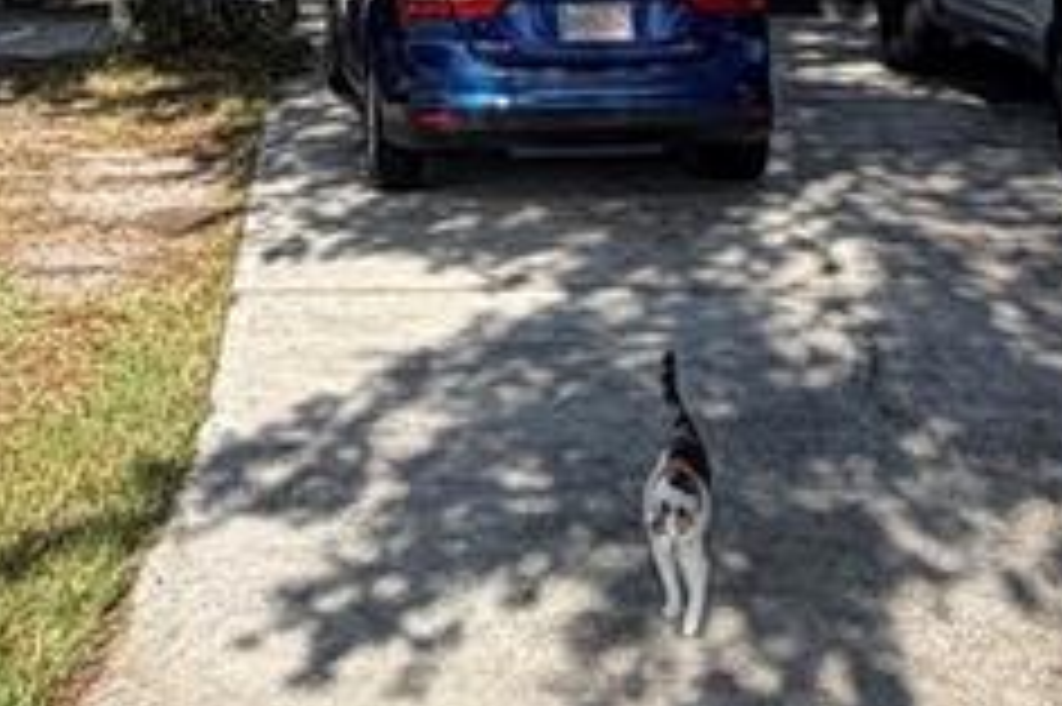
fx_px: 2181
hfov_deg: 27.2
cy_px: -441
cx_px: 346
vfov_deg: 16.3
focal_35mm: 74
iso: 32
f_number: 2.2
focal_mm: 2.22
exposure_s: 1/770
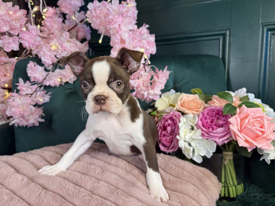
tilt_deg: -4.5
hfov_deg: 71.6
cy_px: 103
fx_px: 191
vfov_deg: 56.8
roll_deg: -0.5
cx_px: 138
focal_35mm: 24
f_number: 1.78
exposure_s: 1/120
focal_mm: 6.76
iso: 100
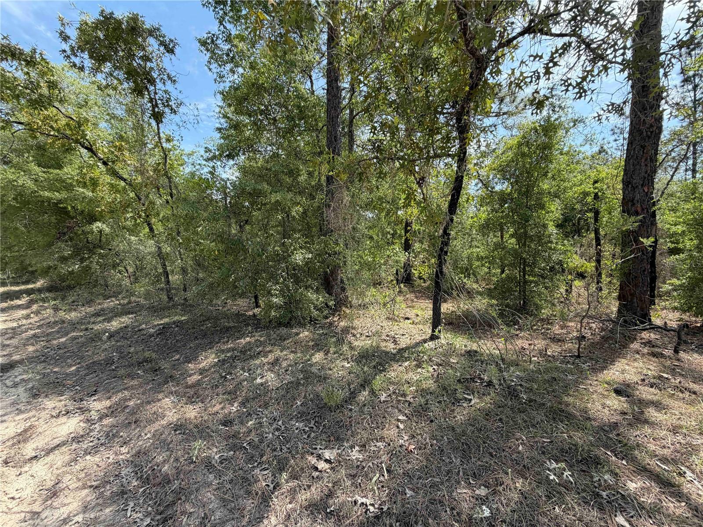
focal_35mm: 14
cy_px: 264
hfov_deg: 102.1
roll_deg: +2.5
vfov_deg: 85.7
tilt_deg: -4.5
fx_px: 284
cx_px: 352
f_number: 2.2
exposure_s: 1/559
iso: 40
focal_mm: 2.22
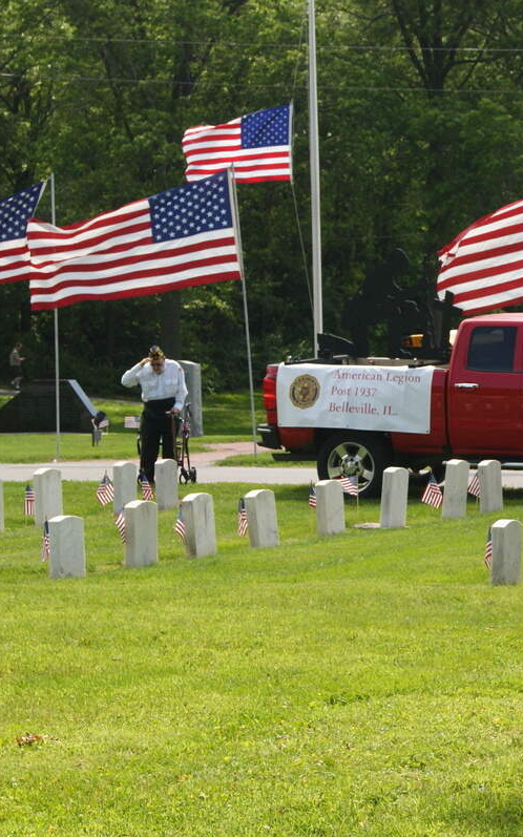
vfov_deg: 16.5
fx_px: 2892
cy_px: 420
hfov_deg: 10.3
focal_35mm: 127
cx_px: 518
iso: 400
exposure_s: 1/500
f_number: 9
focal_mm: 55
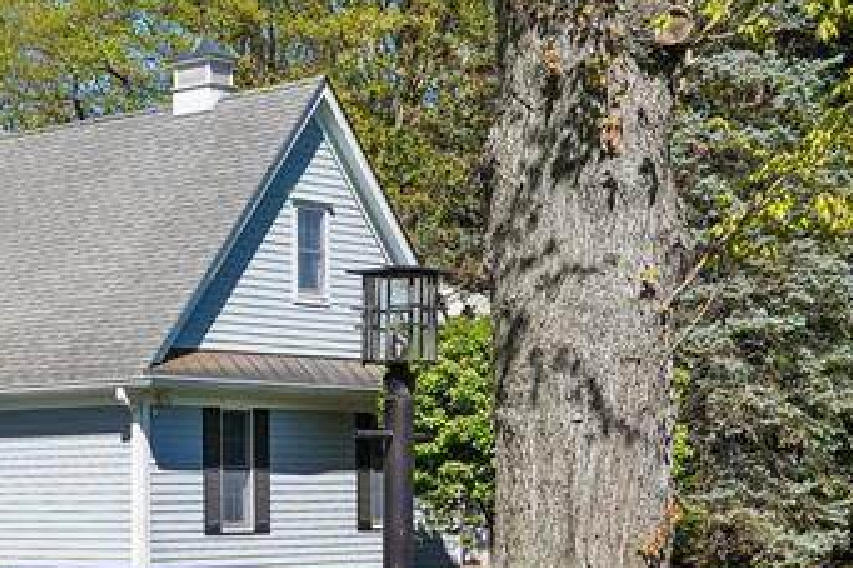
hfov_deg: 19.7
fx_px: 2131
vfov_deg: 15.0
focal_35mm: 90
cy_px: 488
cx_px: -423
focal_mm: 30
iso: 400
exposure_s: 1/800
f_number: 8
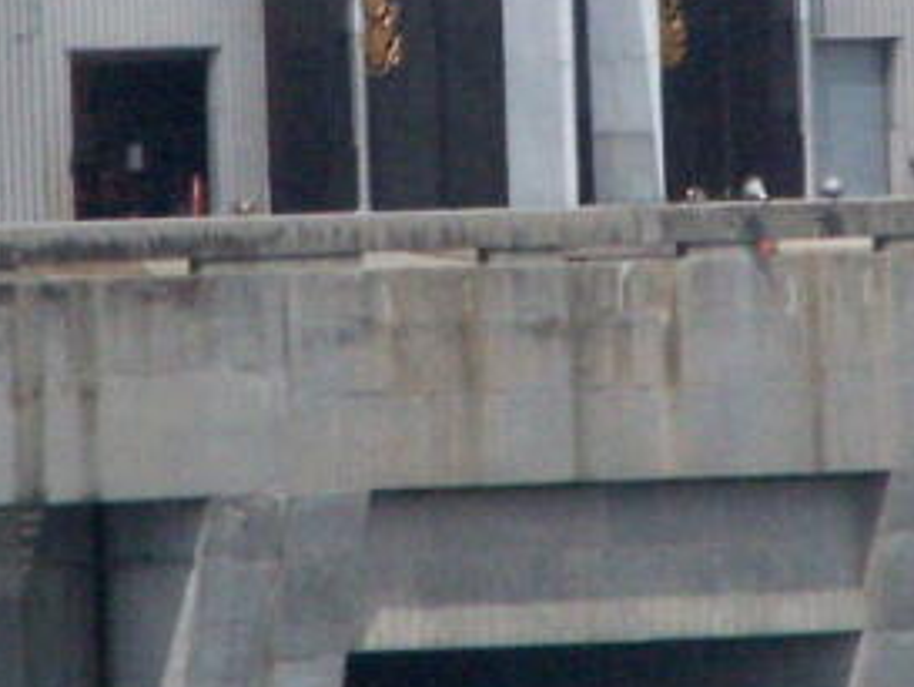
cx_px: 676
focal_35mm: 1426
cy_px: 34
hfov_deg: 1.4
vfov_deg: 1.0
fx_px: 37669
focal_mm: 63
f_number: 7.1
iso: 400
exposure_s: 1/1600
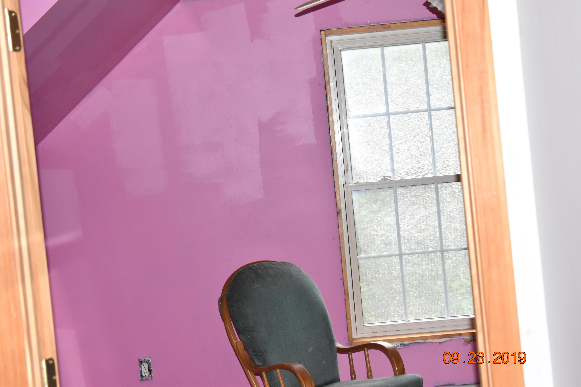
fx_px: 1331
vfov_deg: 16.6
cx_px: 290
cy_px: 194
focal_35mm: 82
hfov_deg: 24.6
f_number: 5.6
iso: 1400
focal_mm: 55
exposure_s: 1/125
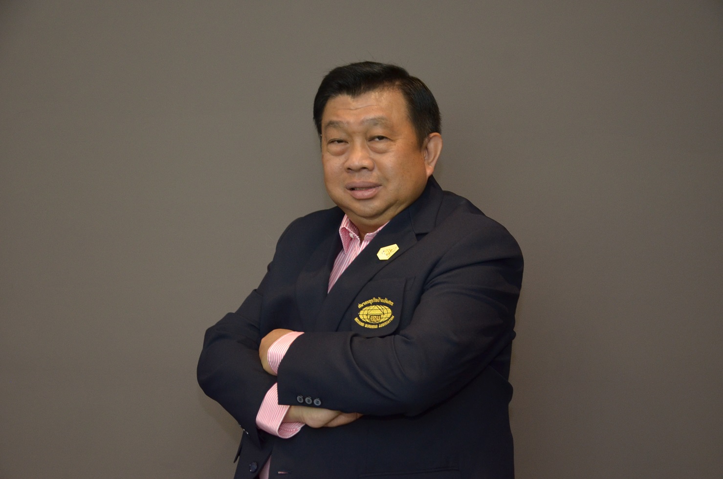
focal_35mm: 68
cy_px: 240
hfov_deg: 29.9
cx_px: 362
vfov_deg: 20.1
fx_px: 1353
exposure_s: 1/60
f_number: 5
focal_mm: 45
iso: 800
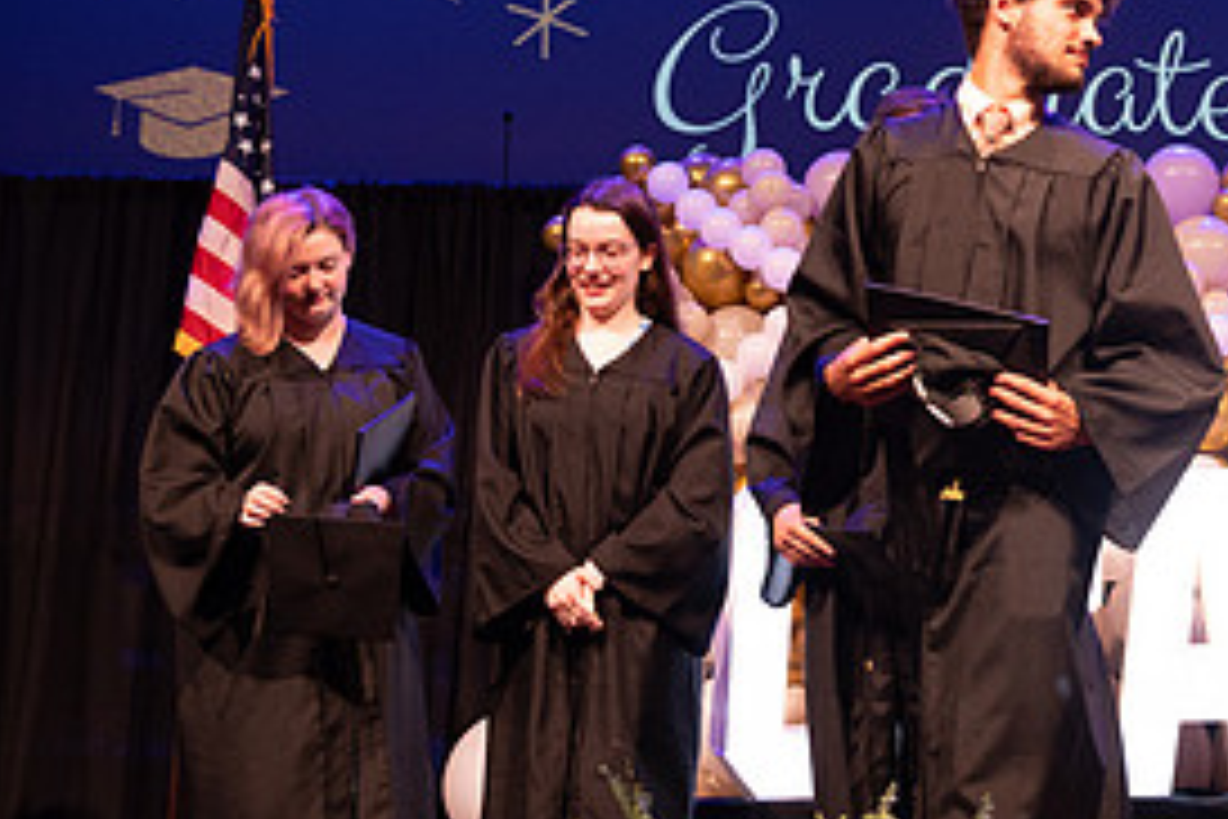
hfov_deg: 28.6
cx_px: 1075
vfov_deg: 19.8
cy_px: 187
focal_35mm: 68
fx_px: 2319
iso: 1600
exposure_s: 1/200
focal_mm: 32
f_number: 4
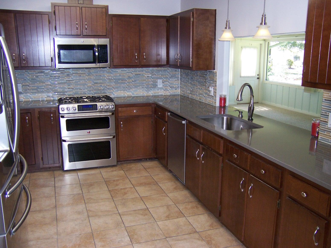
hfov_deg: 55.4
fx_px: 316
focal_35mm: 33
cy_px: 124
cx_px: 166
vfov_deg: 42.9
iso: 140
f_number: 2.8
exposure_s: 1/60
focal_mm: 5.5
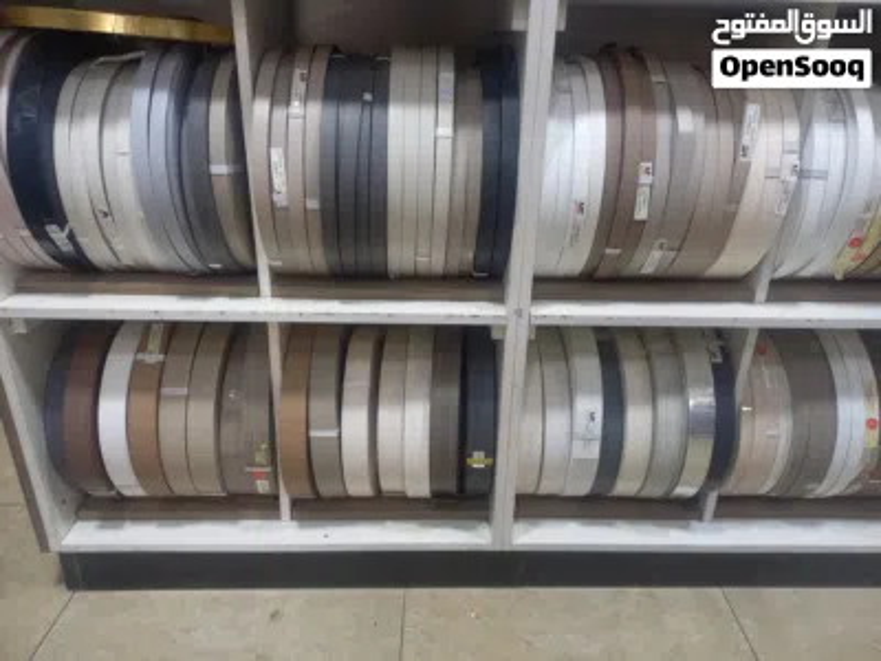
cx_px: 440
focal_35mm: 25
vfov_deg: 54.9
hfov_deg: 69.4
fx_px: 636
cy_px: 330
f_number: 1.8
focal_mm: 4.65
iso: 200
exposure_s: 1/50
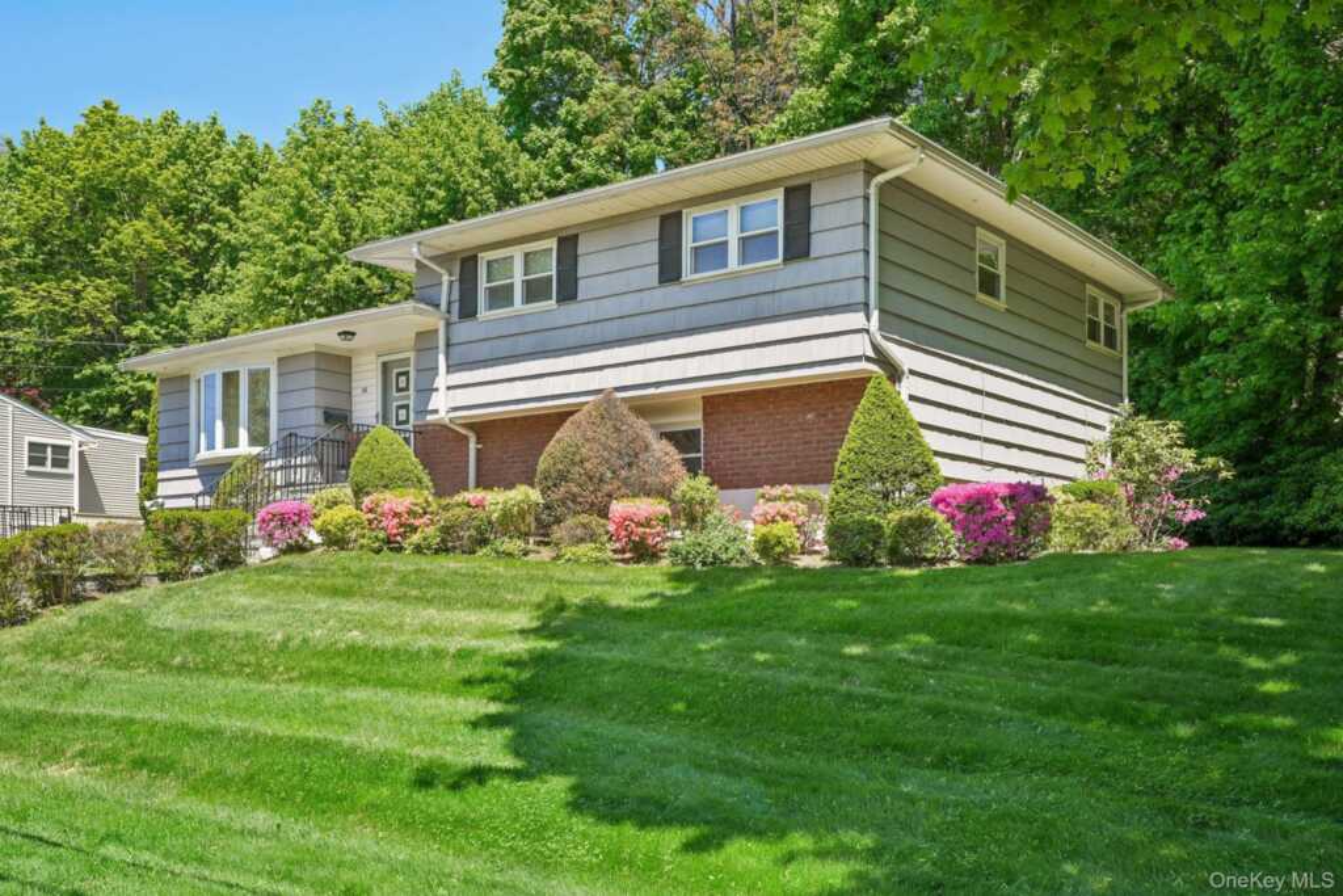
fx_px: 1306
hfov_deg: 54.4
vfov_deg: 37.9
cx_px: 672
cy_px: 448
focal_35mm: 35
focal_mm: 35
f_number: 8
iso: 100
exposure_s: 1/100
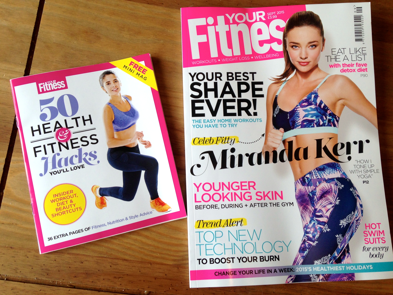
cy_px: 148
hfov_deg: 55.4
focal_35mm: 33
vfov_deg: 42.9
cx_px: 196
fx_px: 375
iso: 50
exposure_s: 1/40
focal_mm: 4.12
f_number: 2.4
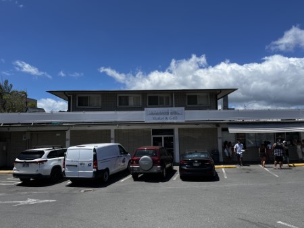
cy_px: 114
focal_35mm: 26
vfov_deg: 53.1
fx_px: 228
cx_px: 152
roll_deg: +1.0
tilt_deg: +3.8
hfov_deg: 67.3
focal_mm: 5.1
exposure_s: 1/4149
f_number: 1.6
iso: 50
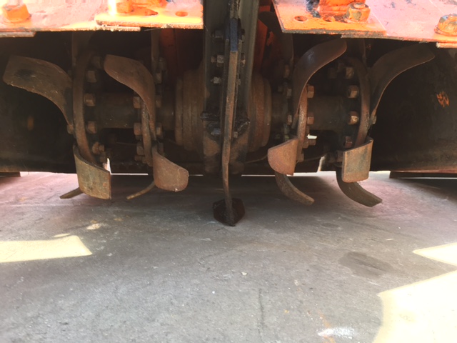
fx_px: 383
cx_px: 228
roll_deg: -1.6
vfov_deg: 48.2
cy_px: 172
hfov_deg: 61.7
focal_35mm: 29
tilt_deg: -7.0
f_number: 2.2
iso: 32
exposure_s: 1/33
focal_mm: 4.15
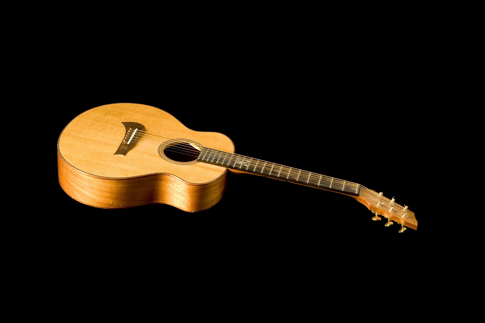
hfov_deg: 36.3
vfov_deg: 24.6
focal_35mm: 55
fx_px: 740
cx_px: 242
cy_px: 162
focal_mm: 55
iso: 400
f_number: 16
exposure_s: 1/160
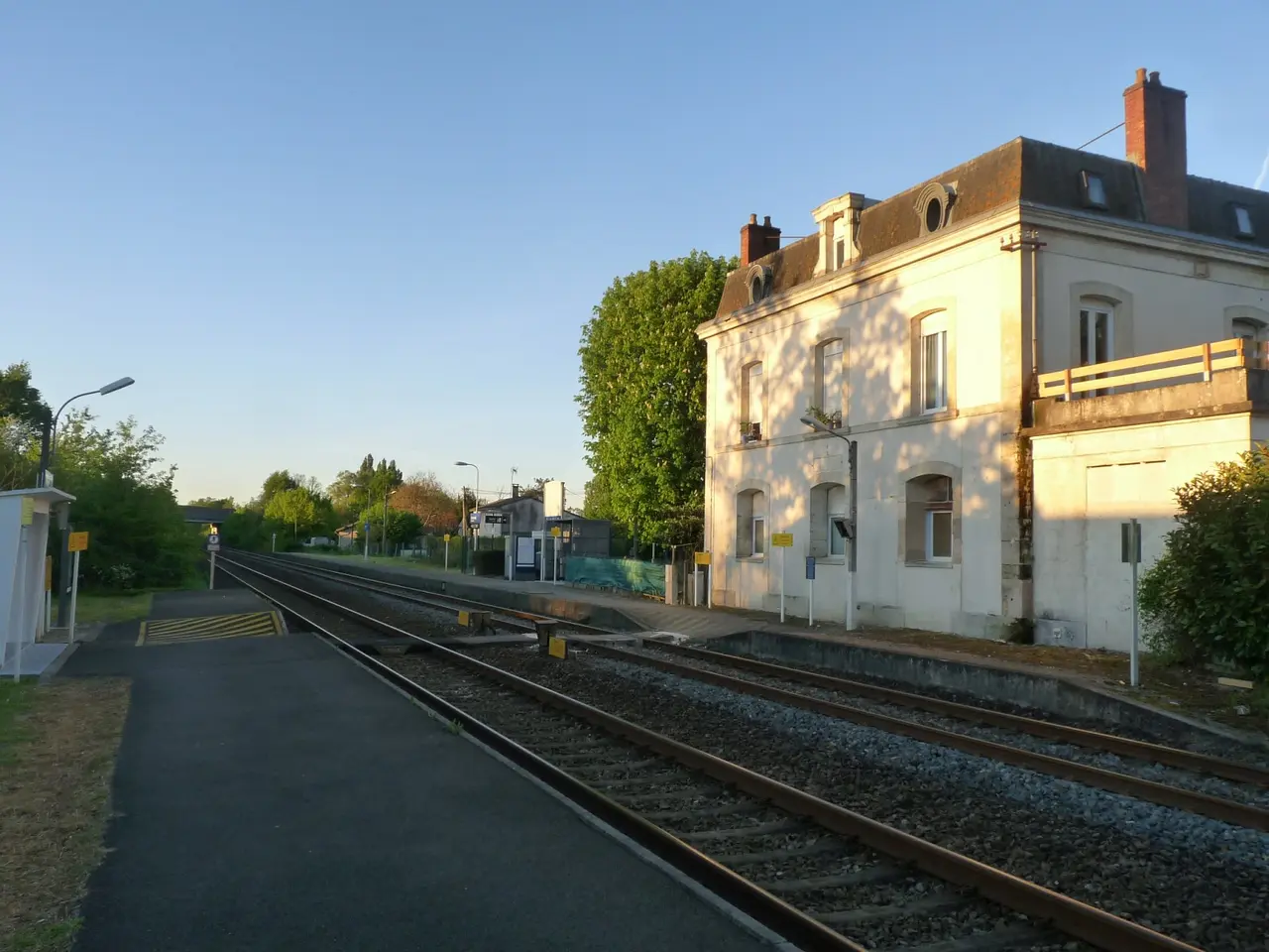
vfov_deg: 48.2
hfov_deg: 61.7
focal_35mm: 29
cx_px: 634
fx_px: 1063
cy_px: 476
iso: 160
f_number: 4
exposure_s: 1/200
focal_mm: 4.8
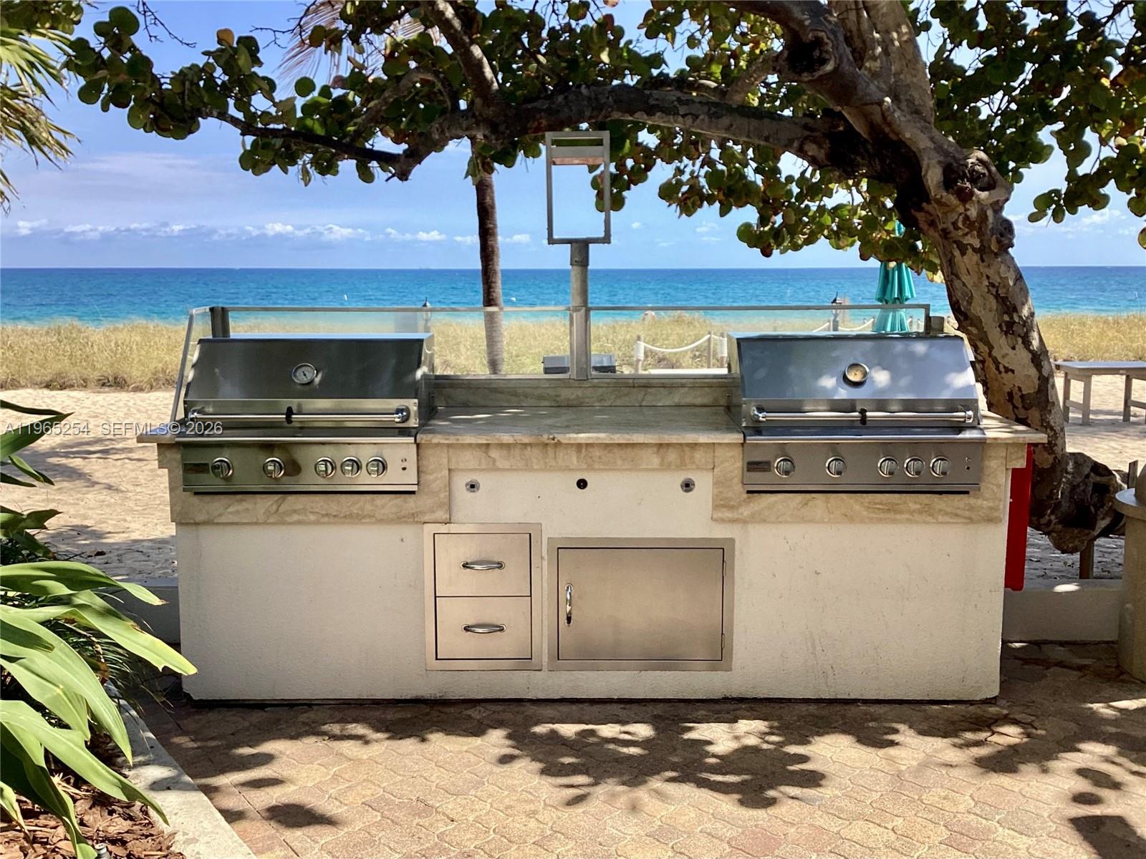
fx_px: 1026
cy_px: 430
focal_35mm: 31
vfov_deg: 45.4
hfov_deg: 58.4
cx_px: 573
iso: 25
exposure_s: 1/806
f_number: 2.4
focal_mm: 3.3
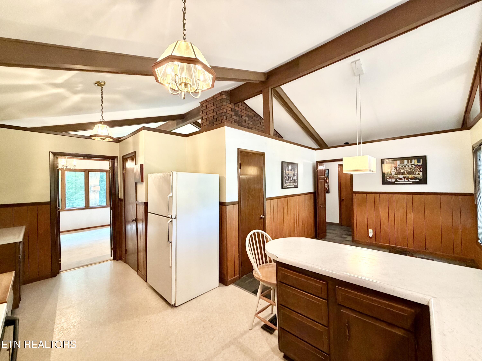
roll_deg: +2.3
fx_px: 195
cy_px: 180
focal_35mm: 14
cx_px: 241
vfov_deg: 85.7
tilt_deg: -0.1
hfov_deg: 102.1
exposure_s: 1/60
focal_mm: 2.22
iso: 320
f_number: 2.2
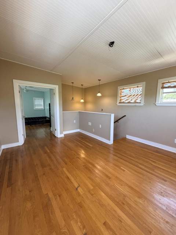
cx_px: 88
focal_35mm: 14
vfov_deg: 102.1
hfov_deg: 85.7
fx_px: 95
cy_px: 118
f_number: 2.2
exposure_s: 1/120
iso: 320
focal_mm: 2.22
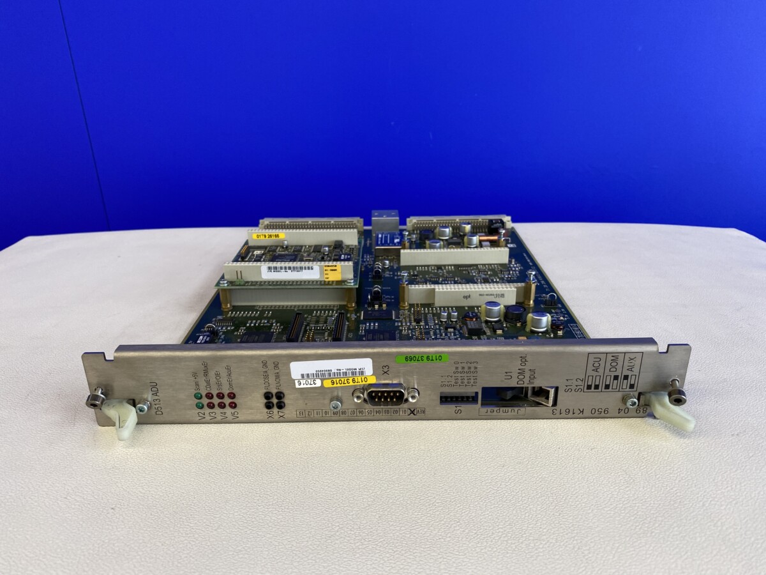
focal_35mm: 26
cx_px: 383
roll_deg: +1.6
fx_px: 575
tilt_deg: -23.2
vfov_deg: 53.1
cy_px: 288
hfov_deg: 67.3
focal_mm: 4.25
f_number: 1.8
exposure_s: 1/100
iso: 125
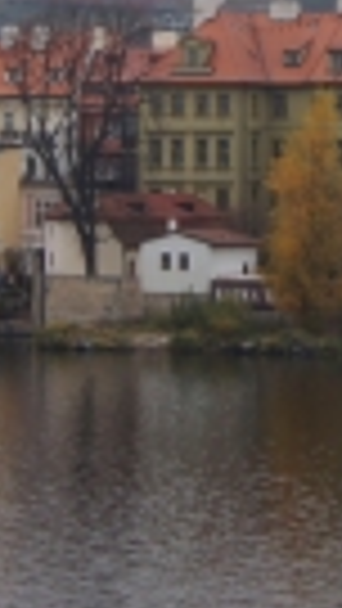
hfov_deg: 5.9
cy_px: -104
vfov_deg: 10.4
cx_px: 374
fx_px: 3303
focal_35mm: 205
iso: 100
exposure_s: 1/80
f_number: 5.6
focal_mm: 22
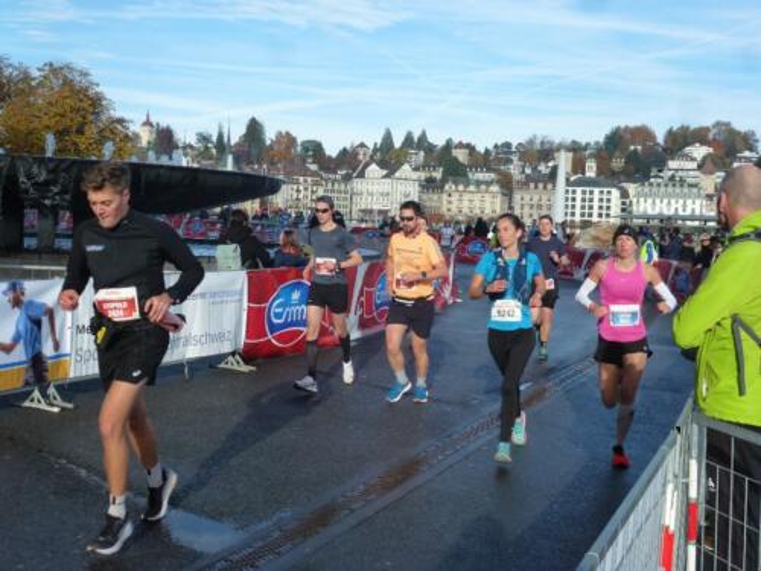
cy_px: 286
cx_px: 380
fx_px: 901
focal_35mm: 41
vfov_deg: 35.1
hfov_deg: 45.8
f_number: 3.9
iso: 160
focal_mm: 7.4
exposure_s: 1/640
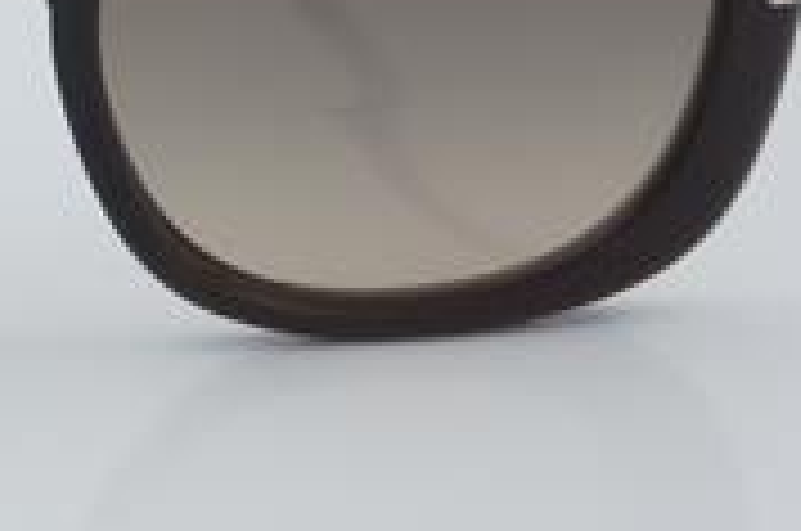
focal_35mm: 169
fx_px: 3753
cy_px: 22
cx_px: -50
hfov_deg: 12.0
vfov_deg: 8.1
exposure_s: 1/3
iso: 100
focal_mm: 50
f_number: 32
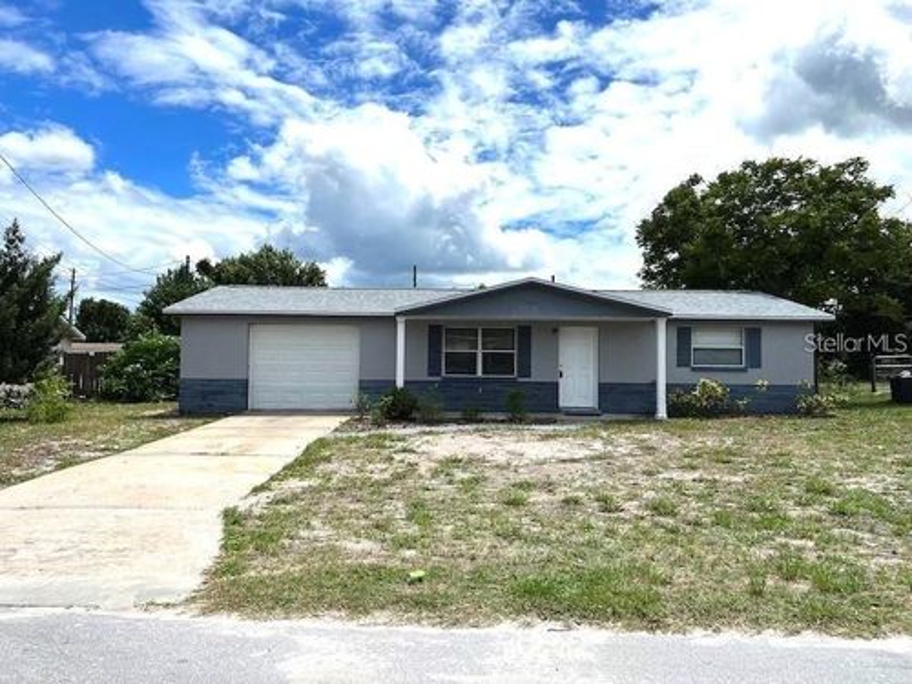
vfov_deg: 53.1
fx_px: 685
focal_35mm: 26
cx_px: 456
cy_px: 342
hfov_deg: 67.3
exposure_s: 1/9434
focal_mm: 5.7
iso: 50
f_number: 1.5
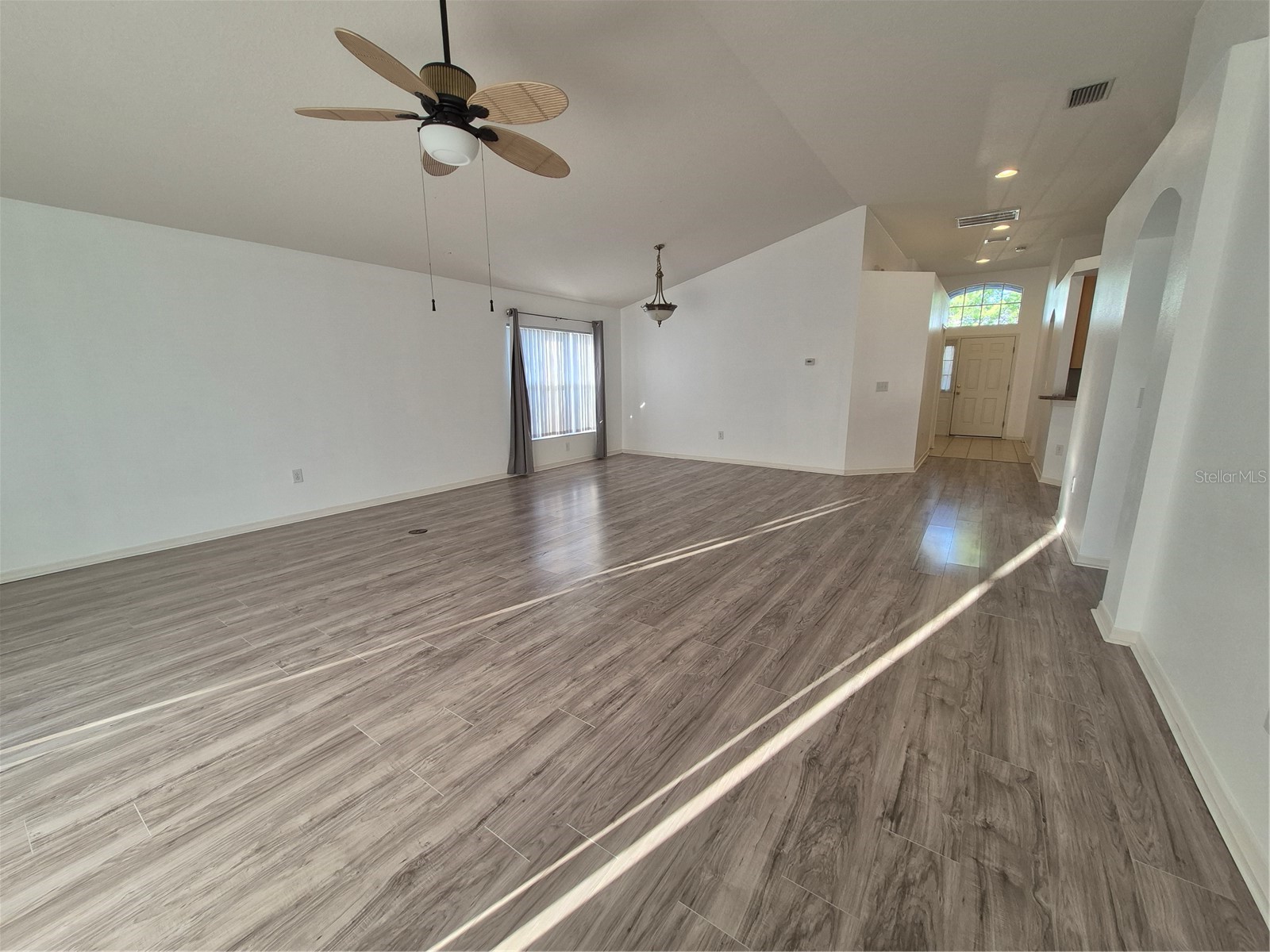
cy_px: 476
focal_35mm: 13
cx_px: 635
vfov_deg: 89.9
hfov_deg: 106.2
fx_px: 477
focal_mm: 1.74
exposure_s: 1/60
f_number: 2.2
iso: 80
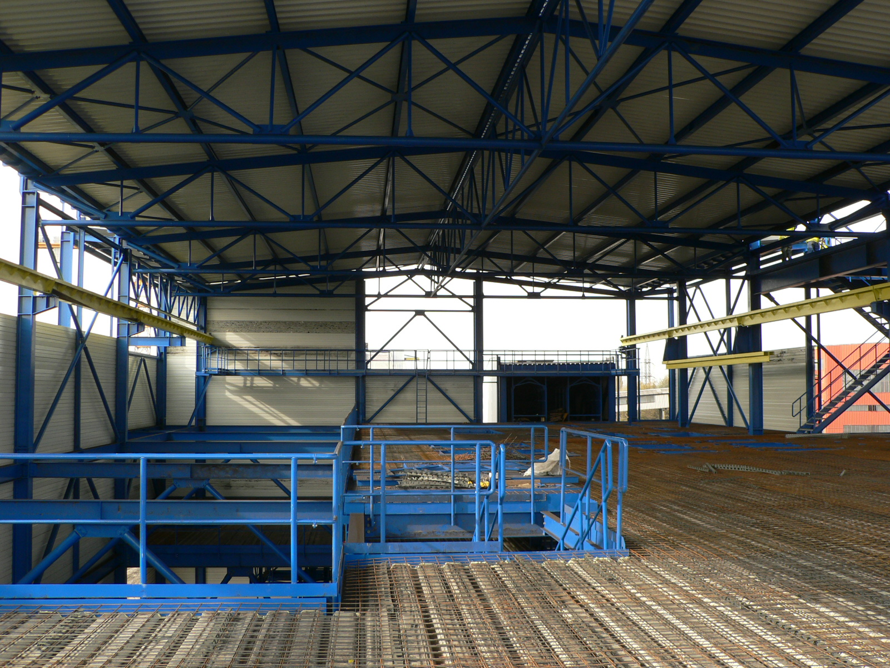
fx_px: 926
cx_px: 445
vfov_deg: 39.7
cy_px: 334
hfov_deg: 51.4
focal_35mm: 36
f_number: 4
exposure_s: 1/100
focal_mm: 6
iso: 80
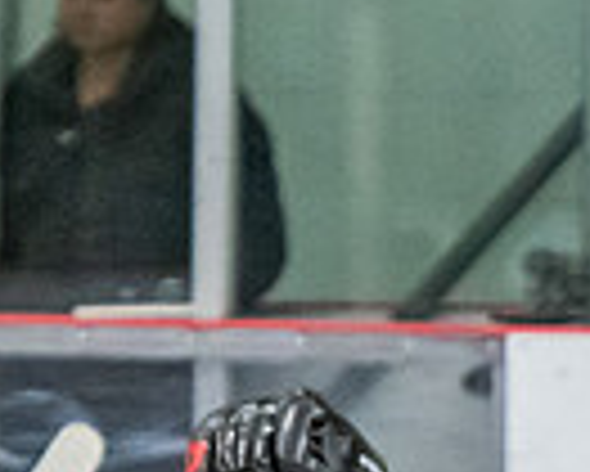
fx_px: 18401
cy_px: 720
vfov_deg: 1.5
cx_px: 1336
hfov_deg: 1.8
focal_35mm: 1053
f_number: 2.8
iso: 4000
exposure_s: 1/800
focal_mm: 155
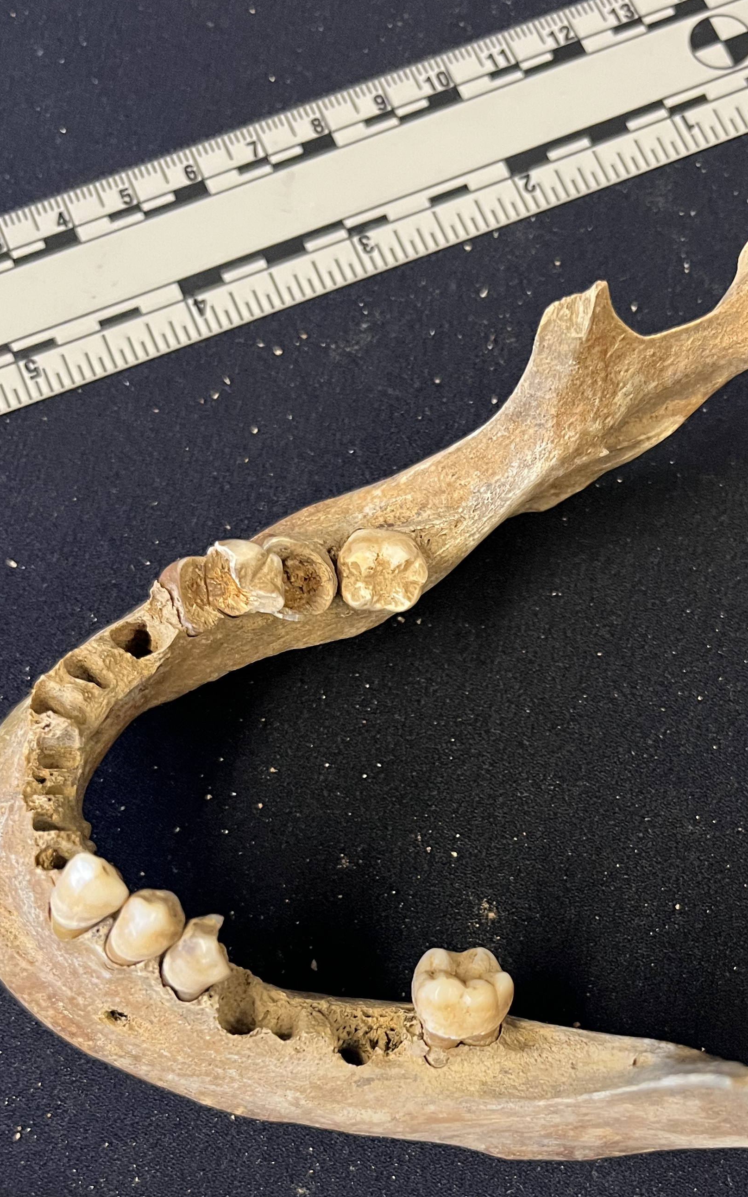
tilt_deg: -75.8
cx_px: 484
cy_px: 832
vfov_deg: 45.3
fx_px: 1403
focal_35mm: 43
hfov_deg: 29.7
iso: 400
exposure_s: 1/60
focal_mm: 5.1
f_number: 1.6
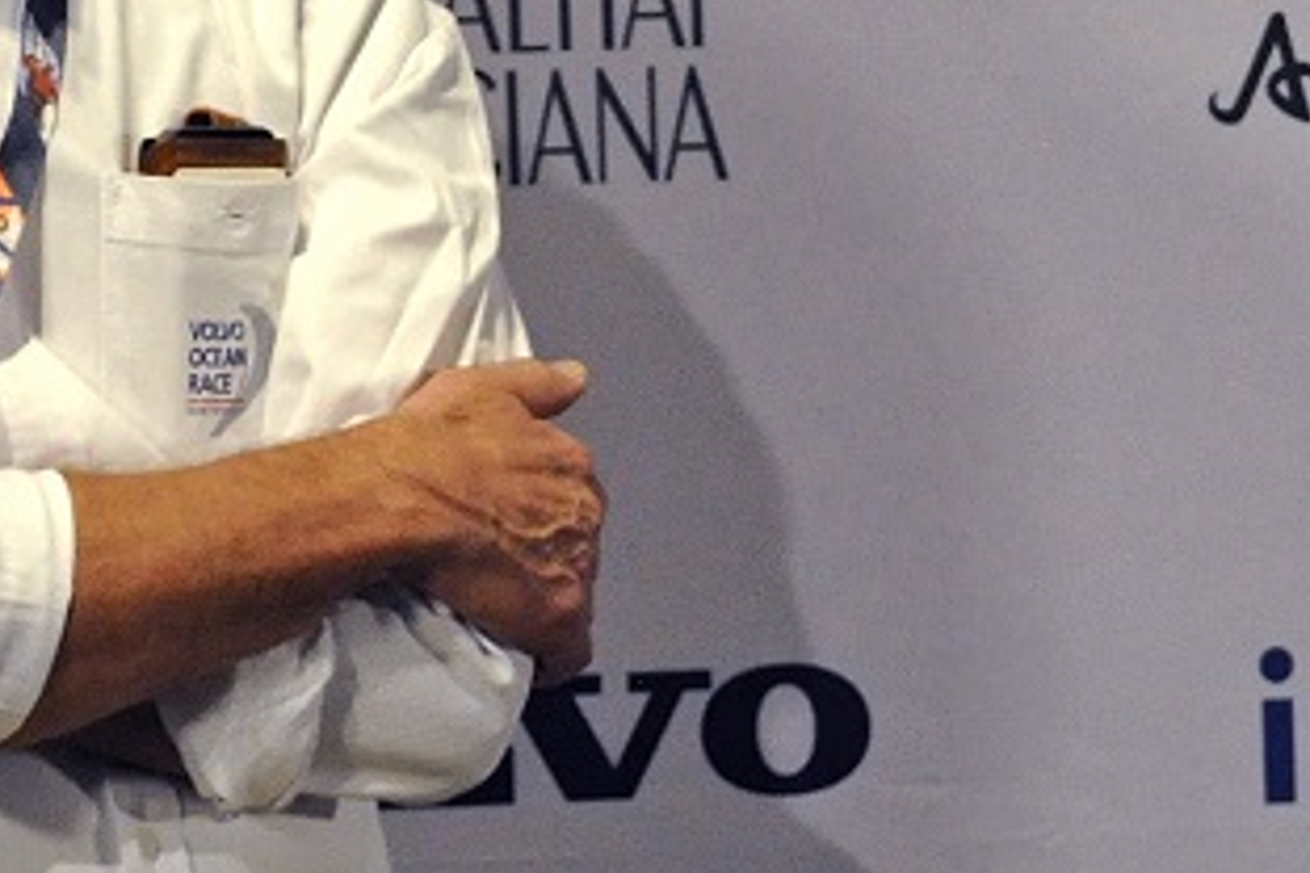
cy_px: 141
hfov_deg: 3.2
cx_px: 2498
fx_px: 23360
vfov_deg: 2.1
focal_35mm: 642
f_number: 5
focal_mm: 100
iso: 1600
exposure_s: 1/100
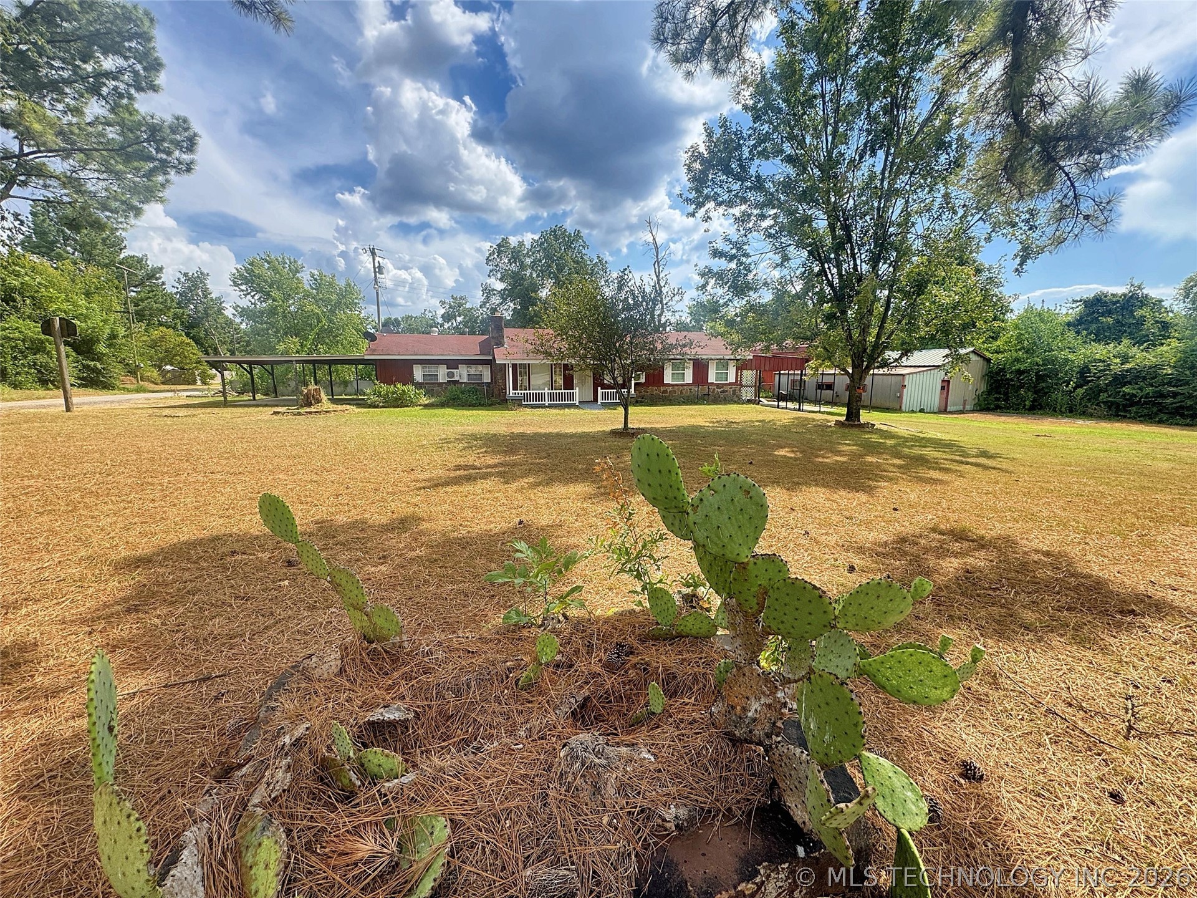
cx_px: 598
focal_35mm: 14
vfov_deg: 85.7
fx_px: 484
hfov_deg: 102.1
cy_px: 449
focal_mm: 2.2
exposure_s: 1/849
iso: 50
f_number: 2.2
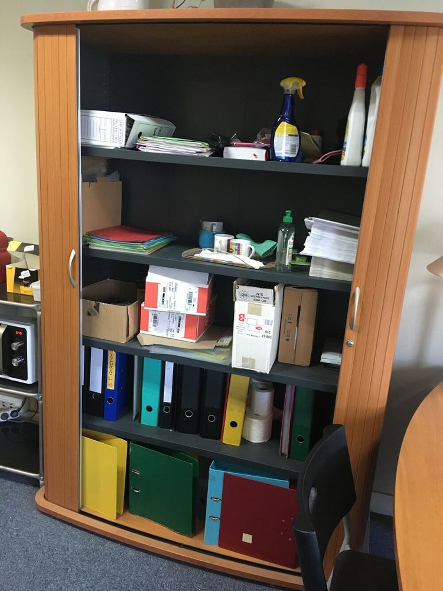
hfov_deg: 48.2
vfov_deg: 61.7
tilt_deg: -16.1
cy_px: 296
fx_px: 495
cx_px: 222
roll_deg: -4.2
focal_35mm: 29
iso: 200
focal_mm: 4.15
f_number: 2.2
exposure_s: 1/17
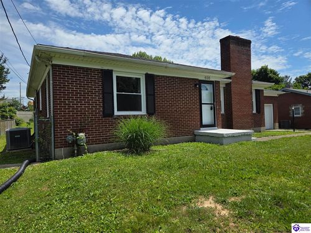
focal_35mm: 23
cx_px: 156
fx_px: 207
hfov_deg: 73.9
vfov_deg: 58.9
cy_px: 116
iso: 80
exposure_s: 1/5862
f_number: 1.8
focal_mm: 5.4
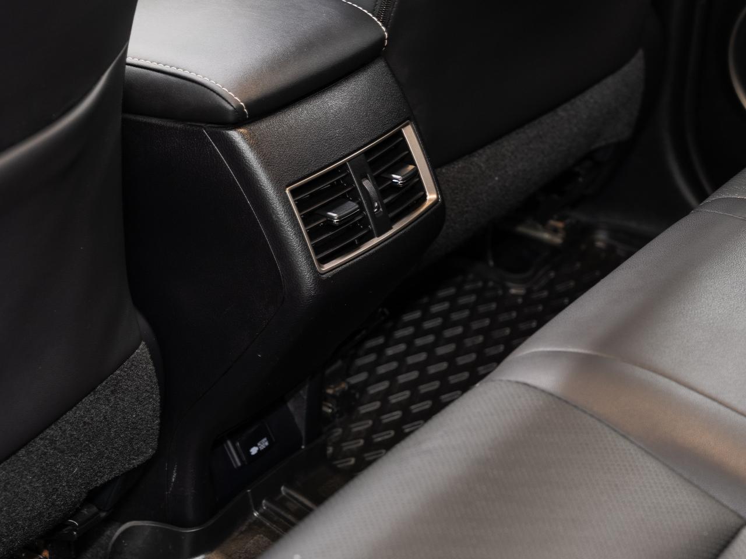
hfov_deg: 21.2
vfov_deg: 16.0
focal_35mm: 93
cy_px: 329
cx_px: 396
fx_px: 1995
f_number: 5.6
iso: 100
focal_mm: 70
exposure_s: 1/1.25
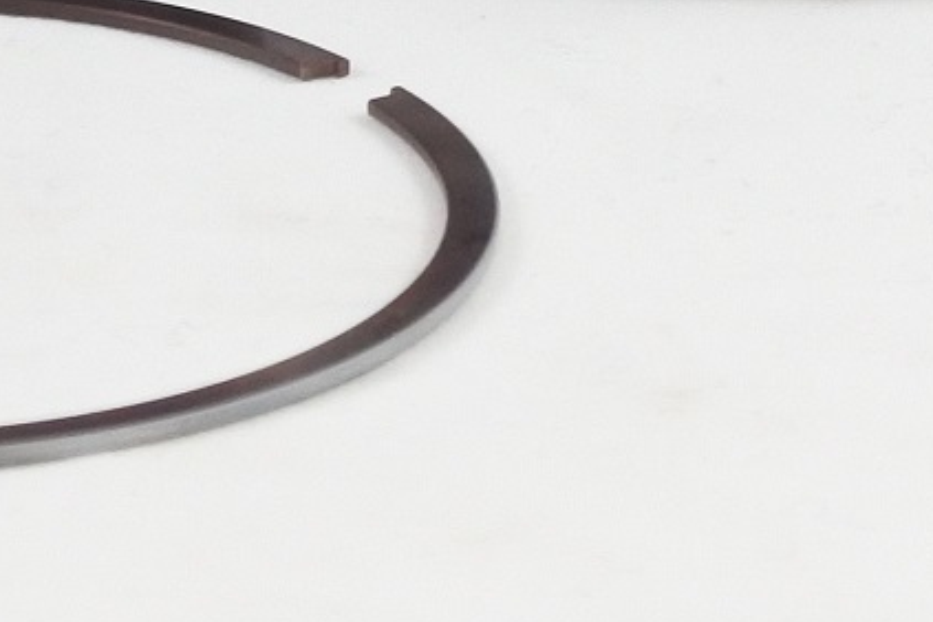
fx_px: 5390
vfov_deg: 6.4
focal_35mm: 208
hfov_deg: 9.9
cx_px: 242
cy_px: -647
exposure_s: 1/125
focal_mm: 16.8
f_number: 4.5
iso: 640
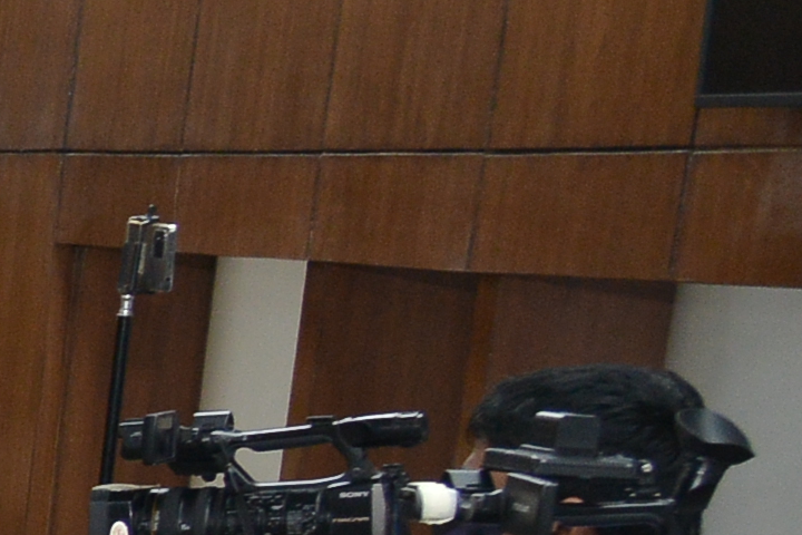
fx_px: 4099
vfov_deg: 7.2
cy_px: 1111
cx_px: -2200
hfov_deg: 8.0
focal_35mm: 184
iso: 500
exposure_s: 1/125
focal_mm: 24
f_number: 4
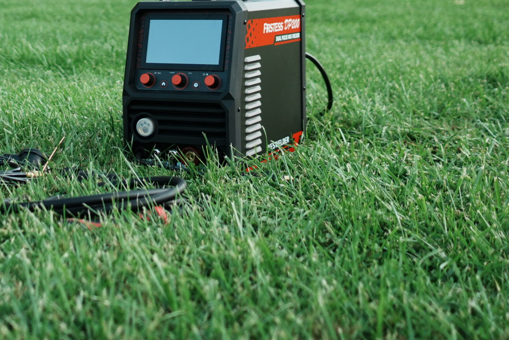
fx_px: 1004
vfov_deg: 18.9
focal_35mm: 71
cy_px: 37
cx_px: 102
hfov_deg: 27.9
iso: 250
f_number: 2
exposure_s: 1/2000
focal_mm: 24
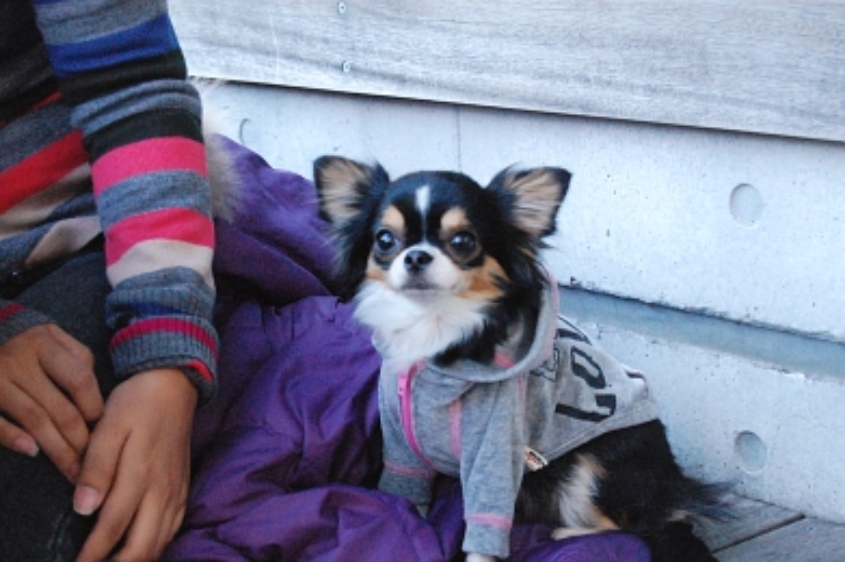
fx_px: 1935
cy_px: 281
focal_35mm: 82
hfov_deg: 24.6
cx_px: 422
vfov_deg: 16.5
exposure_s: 1/250
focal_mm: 55
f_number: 5.6
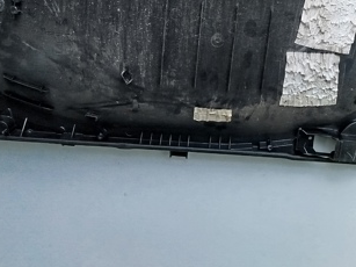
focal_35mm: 50
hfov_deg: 37.7
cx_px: 245
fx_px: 514
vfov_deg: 27.8
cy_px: 16
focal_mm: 5.31
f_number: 1.7
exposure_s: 1/225
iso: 50
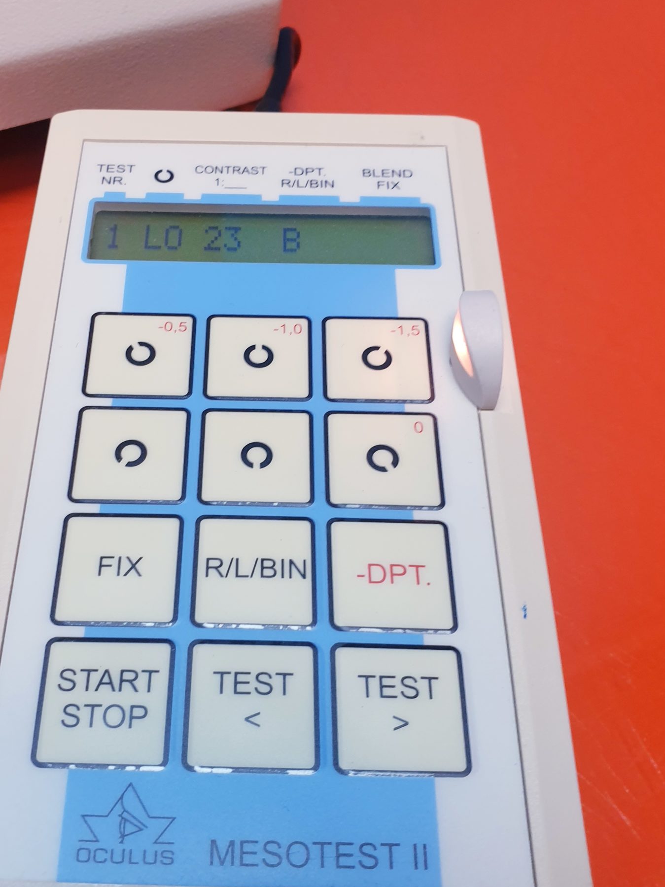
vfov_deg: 50.1
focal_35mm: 37
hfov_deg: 38.5
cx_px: 260
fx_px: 948
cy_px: 439
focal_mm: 4.3
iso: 100
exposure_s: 1/100
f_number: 2.4
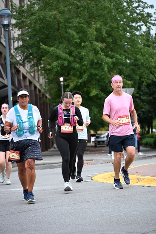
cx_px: 78
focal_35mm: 120
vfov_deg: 17.1
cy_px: 117
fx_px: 779
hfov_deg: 11.4
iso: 1600
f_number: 4
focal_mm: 120
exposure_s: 1/640
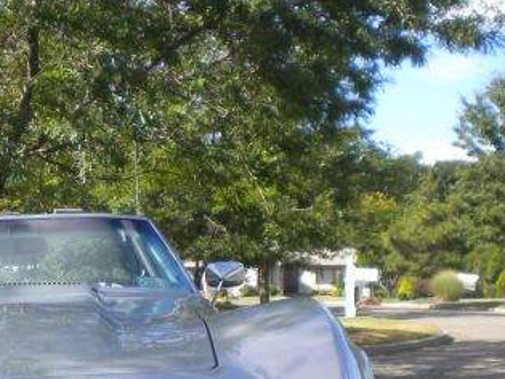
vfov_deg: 16.0
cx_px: -8
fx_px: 1298
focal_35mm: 89
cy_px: 448
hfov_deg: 21.2
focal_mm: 6.3
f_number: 4.6
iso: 80
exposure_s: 1/245
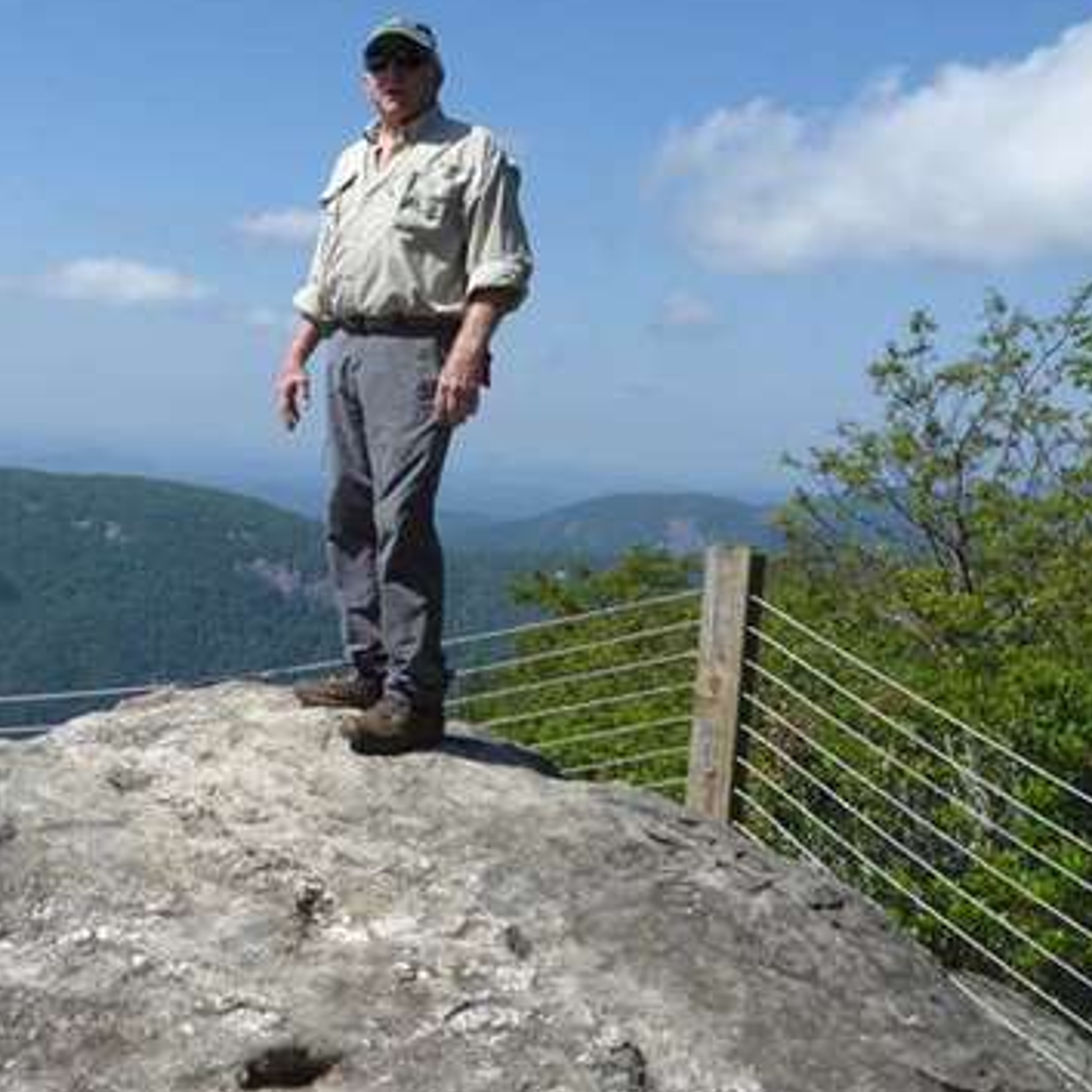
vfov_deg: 35.3
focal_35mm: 48
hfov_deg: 33.4
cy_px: 460
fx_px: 1713
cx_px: 96
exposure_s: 1/1300
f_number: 3.3
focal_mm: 4.3
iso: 100
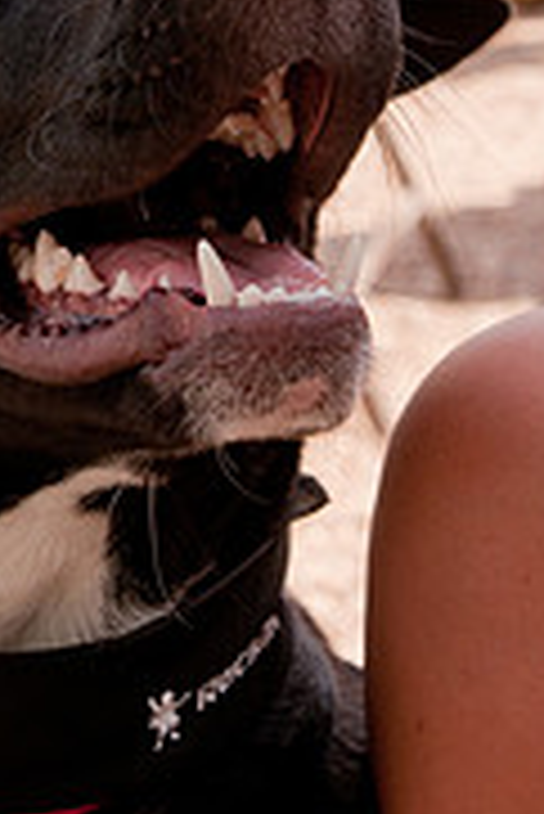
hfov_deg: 10.5
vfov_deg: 15.6
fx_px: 2946
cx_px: 88
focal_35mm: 130
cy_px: 139
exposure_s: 1/320
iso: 400
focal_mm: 35
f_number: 5.6
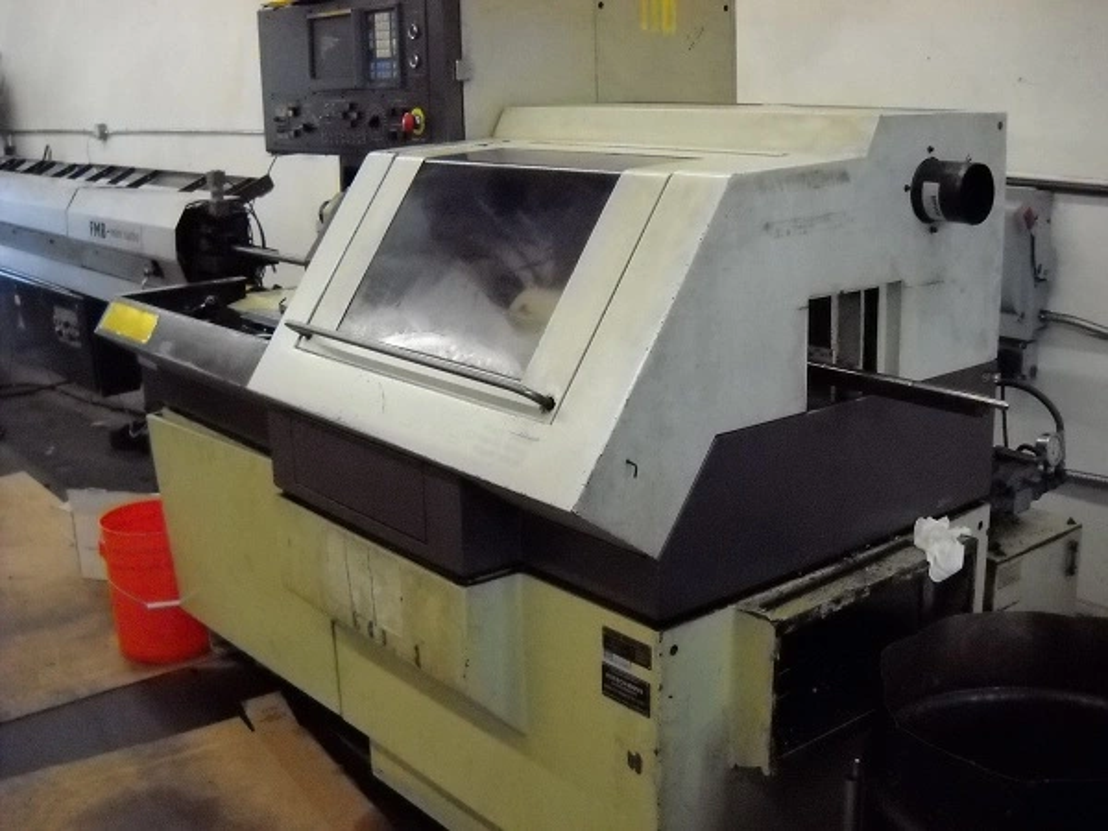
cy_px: 416
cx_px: 554
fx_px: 1312
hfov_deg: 45.8
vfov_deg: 35.1
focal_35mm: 41
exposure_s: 1/135
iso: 800
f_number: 3.1
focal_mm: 6.72
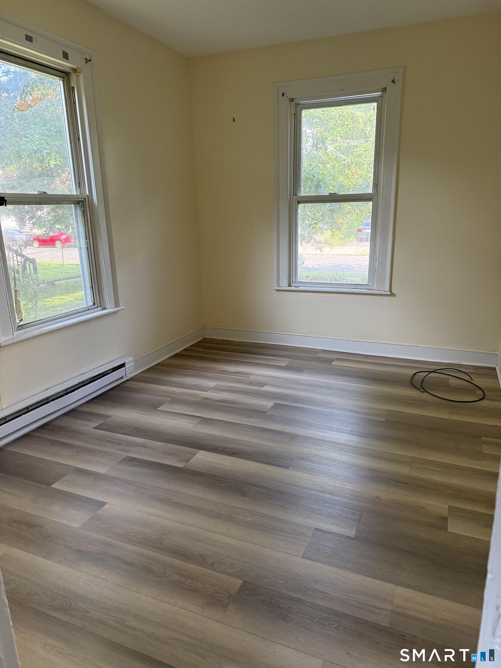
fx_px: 463
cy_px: 334
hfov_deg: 56.8
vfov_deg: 71.6
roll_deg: +1.0
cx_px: 250
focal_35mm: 24
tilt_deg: -15.1
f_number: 1.78
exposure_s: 1/218
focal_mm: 6.76
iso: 200
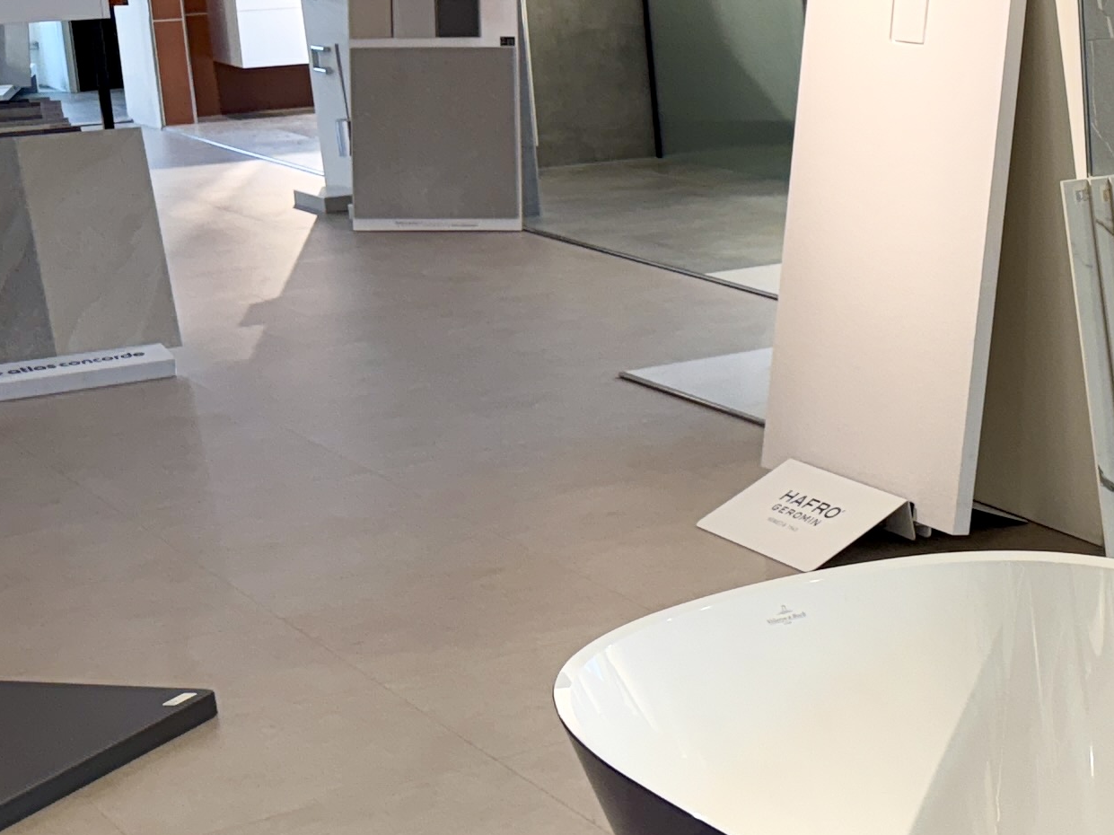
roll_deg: +0.9
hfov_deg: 21.7
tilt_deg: -10.9
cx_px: 1577
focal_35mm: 78
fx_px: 2509
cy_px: 309
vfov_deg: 18.9
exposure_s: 1/100
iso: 64
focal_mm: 6.76
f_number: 1.78
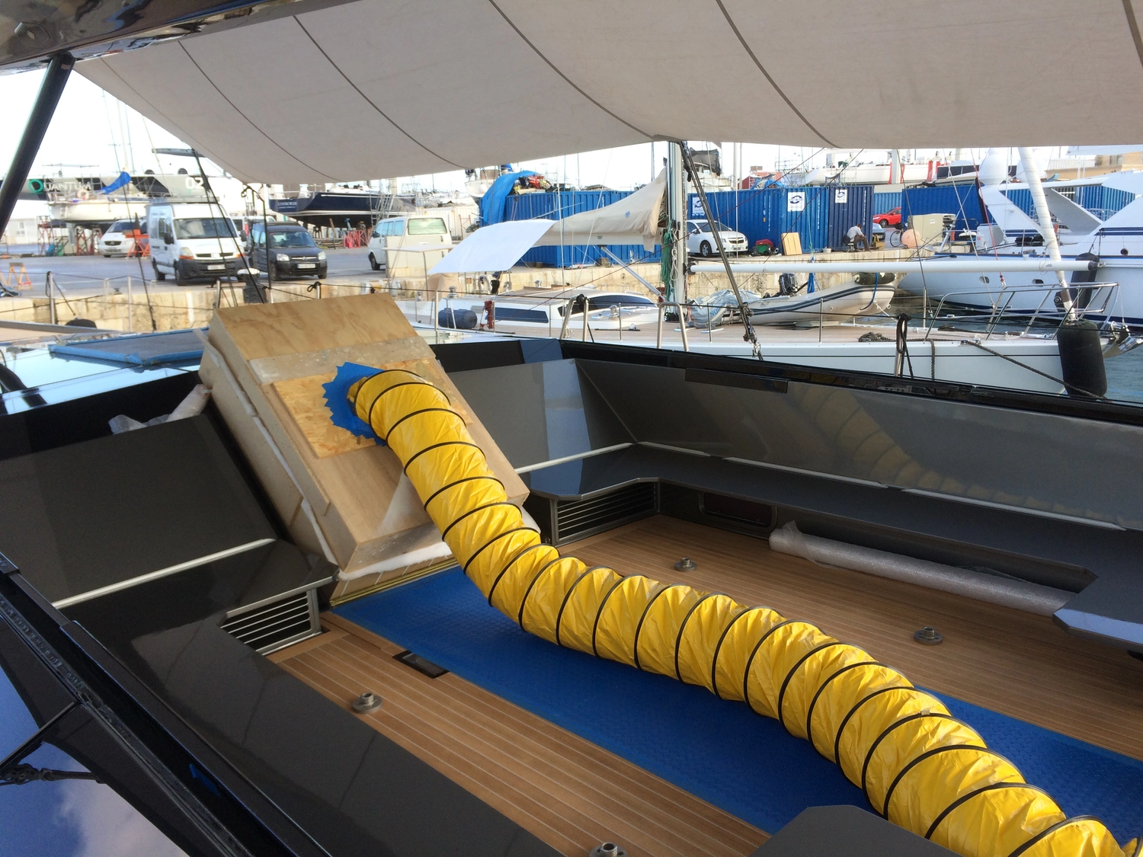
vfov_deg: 48.2
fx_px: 958
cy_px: 428
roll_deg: +1.8
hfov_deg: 61.7
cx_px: 572
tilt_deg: -10.8
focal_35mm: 29
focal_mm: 4.15
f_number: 2.2
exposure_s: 1/345
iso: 32
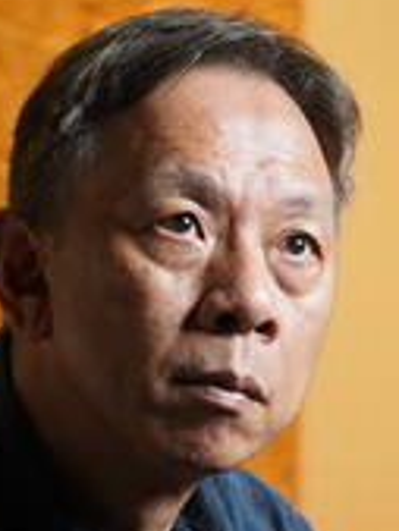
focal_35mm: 319
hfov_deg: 4.6
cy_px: 588
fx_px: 4896
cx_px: 556
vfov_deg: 6.2
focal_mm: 70
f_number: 4
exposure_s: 1/60
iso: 1600
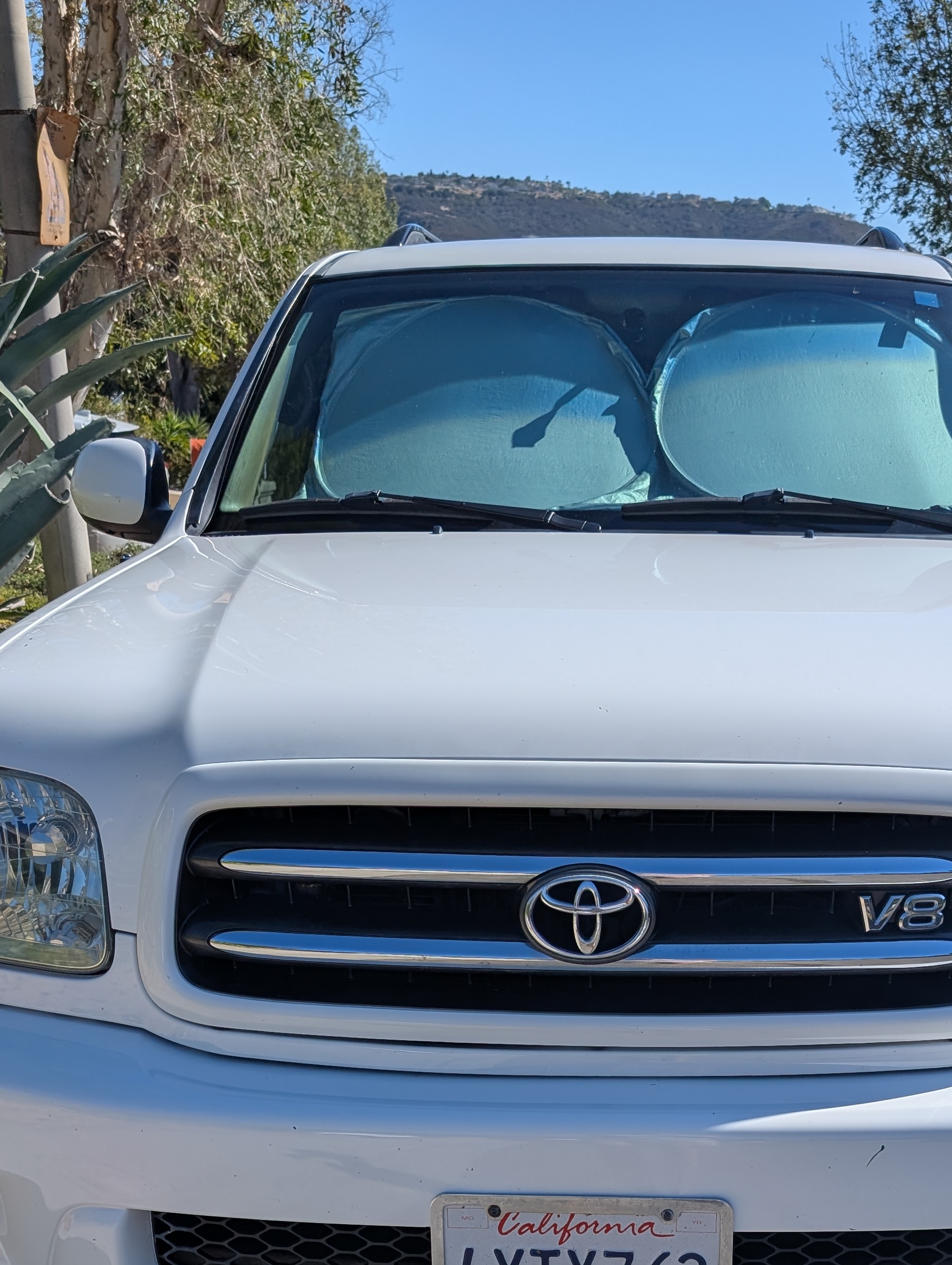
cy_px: 1031
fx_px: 1463
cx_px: 611
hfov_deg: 35.8
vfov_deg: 44.2
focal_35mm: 40
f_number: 1.68
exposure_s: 1/1706
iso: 20
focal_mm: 6.9
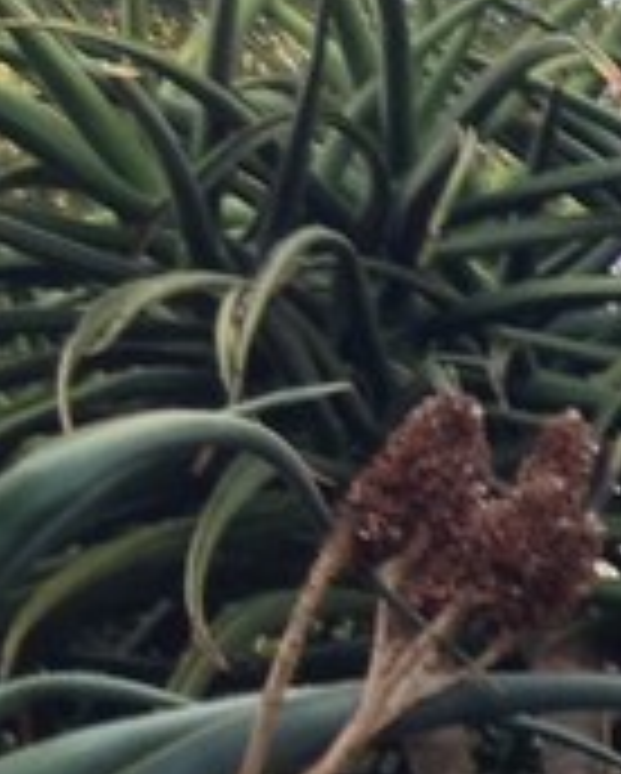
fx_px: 4105
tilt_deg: +34.8
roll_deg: -0.5
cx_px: 1575
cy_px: 614
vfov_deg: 10.7
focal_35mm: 179
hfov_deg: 7.9
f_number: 2.4
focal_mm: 3.3
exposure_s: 1/40
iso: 32
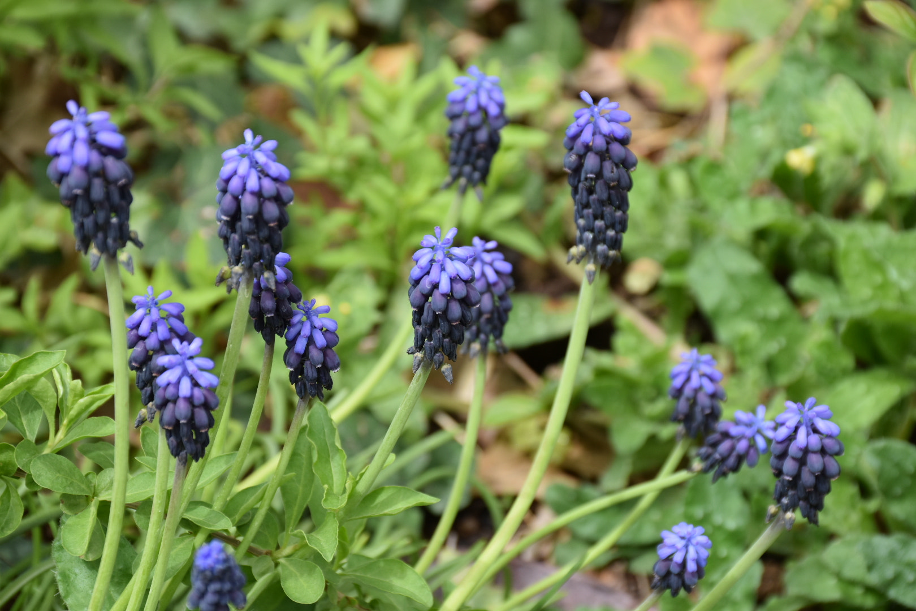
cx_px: 458
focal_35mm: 128
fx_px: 3244
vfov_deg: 10.8
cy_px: 306
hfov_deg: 16.1
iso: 280
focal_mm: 85
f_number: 8
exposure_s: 1/250
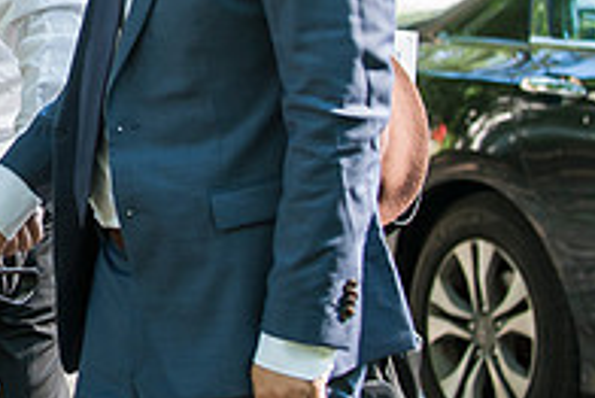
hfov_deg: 9.8
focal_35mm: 207
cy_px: 21
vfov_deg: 6.6
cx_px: -143
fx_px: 3424
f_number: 3.5
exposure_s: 1/400
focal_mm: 70
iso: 800
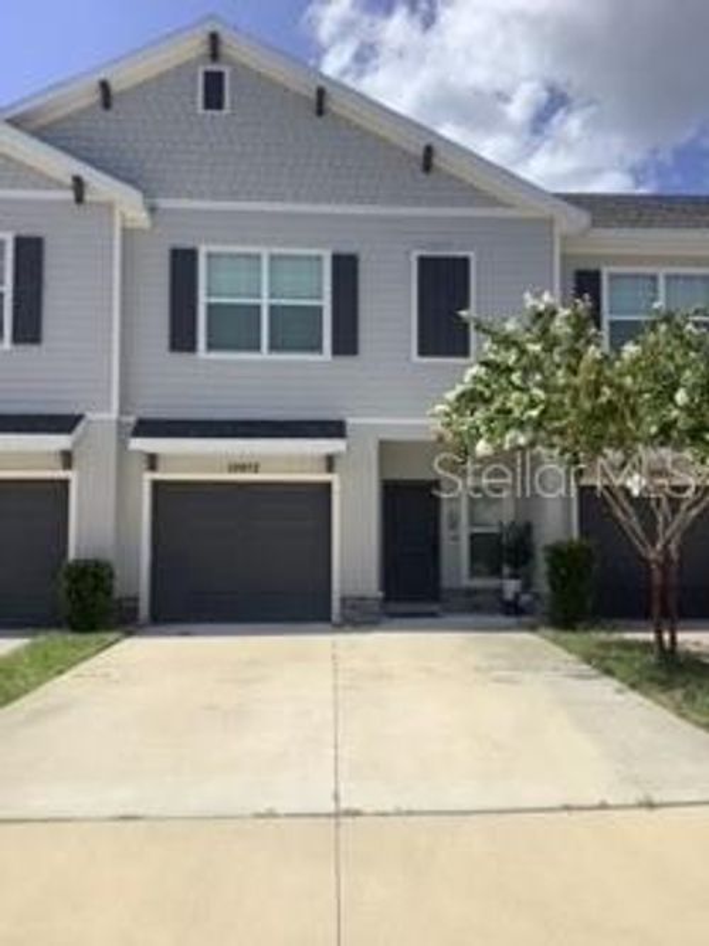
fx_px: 847
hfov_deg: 45.4
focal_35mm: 31
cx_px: 354
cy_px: 473
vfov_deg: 58.4
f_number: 2.4
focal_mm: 3.3
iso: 25
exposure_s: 1/1812
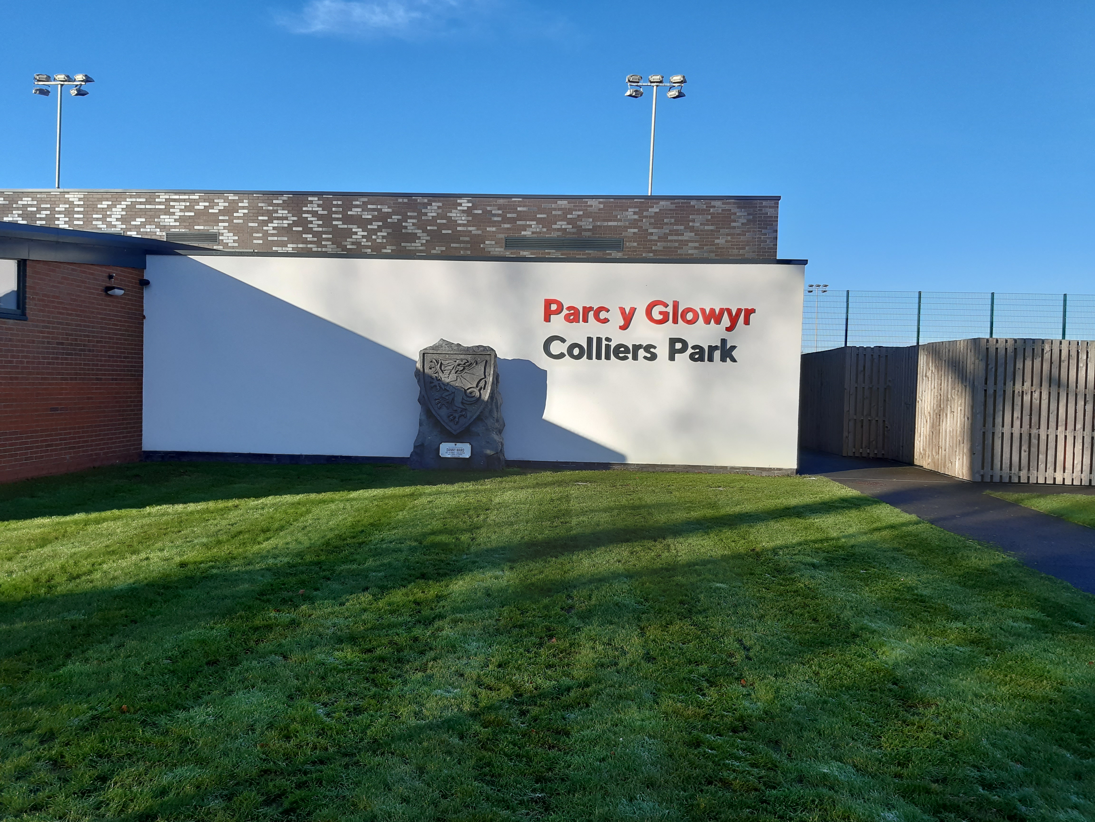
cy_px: 411
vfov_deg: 53.1
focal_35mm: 26
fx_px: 822
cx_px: 548
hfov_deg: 67.3
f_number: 1.7
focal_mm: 3.92
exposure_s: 1/1420
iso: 40
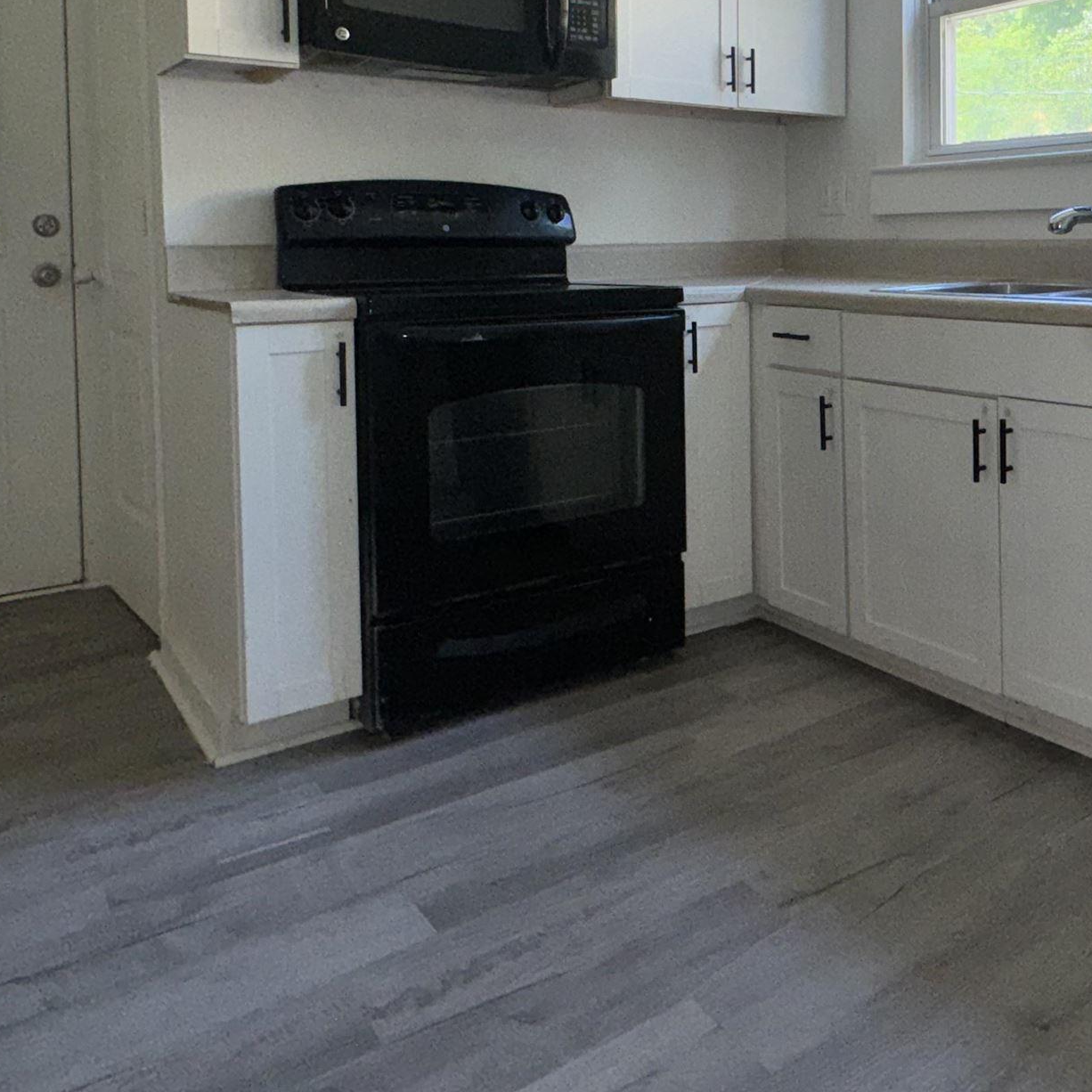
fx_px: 1106
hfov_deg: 50.6
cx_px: 801
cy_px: 294
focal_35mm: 31
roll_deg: -0.1
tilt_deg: -3.2
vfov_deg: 50.7
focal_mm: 2.22
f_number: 2.2
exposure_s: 1/122
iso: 40
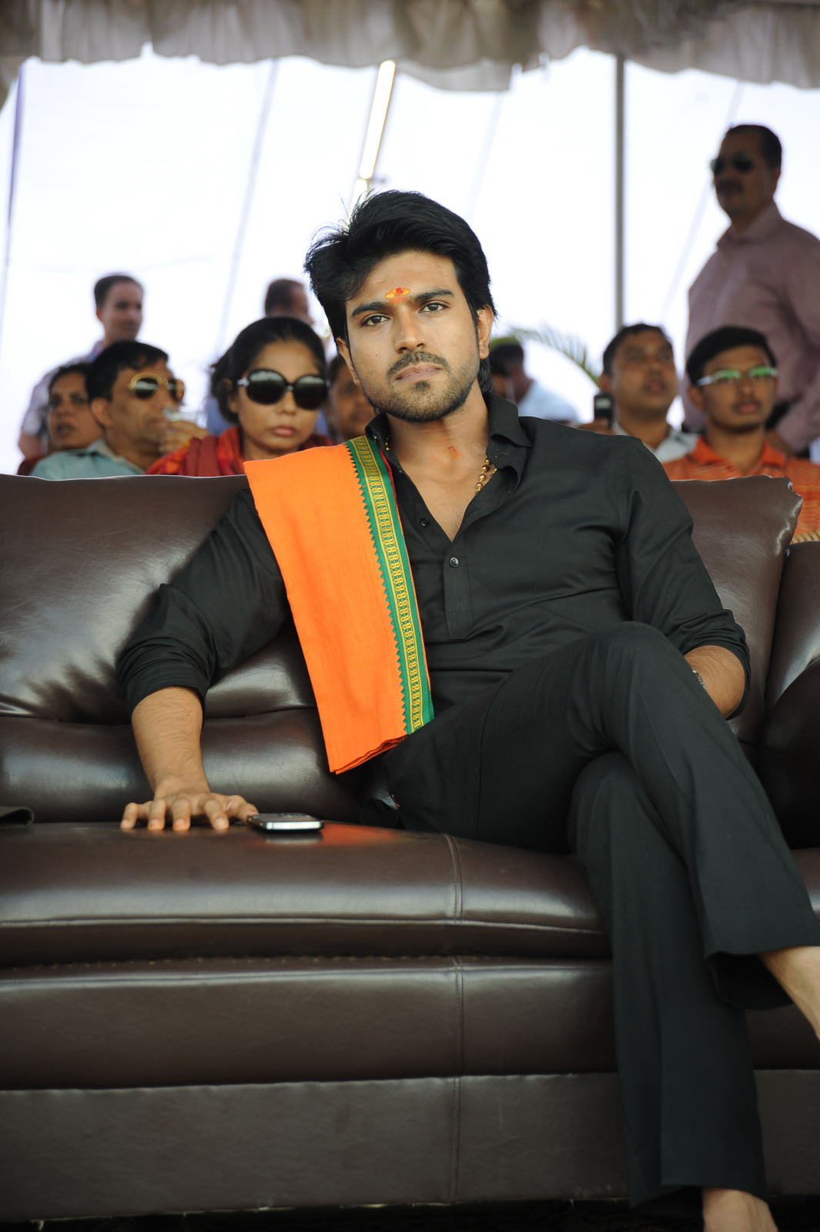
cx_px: 410
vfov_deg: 17.1
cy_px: 616
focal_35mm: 120
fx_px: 4104
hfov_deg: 11.4
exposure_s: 1/125
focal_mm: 120
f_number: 5.6
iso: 500
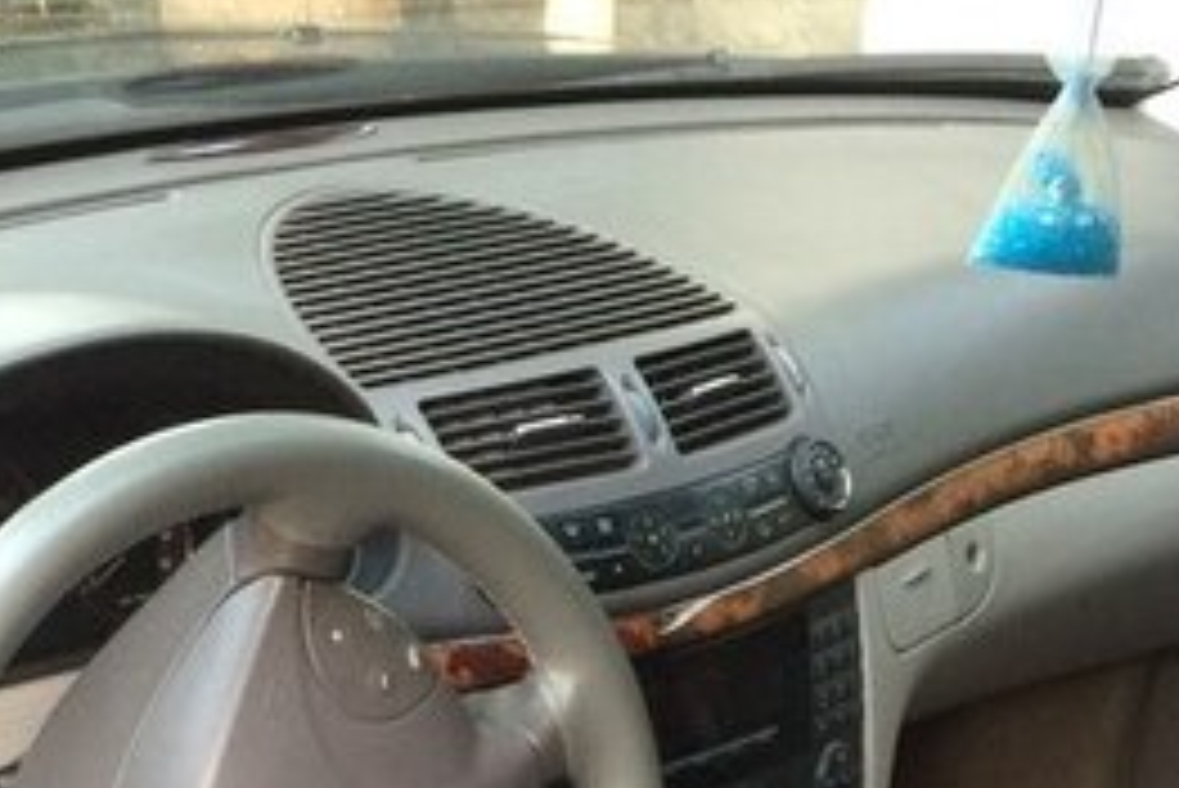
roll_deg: -5.5
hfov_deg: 26.6
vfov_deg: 17.0
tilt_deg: -32.5
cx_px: 536
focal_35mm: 76
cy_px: 1006
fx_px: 2490
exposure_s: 1/33
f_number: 2.2
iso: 250
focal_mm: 4.15
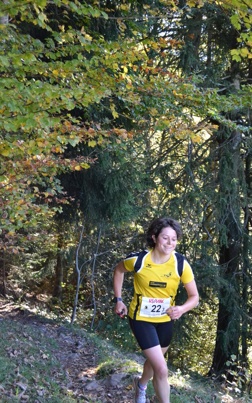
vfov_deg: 40.3
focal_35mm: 50
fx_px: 550
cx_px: 131
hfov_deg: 25.8
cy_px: 200
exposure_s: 1/500
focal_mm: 32
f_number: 4.8
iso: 3200
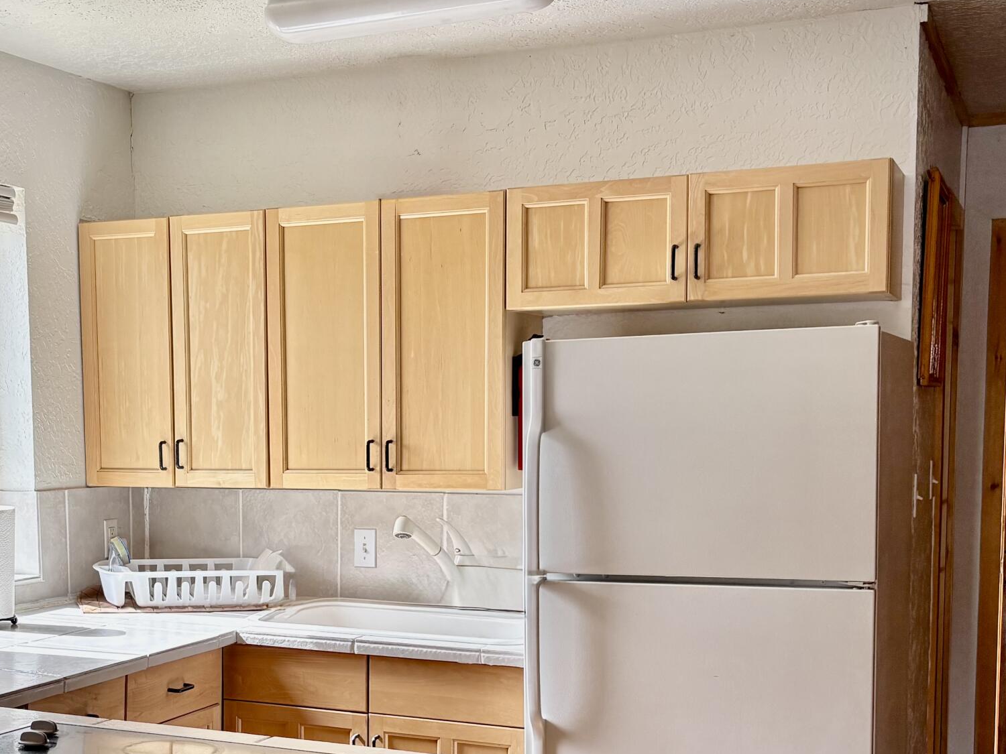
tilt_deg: -5.7
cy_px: 566
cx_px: 330
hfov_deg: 36.4
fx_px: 1511
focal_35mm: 52
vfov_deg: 27.6
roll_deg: -0.1
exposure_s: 1/407
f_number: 1.6
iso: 64
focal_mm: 5.96
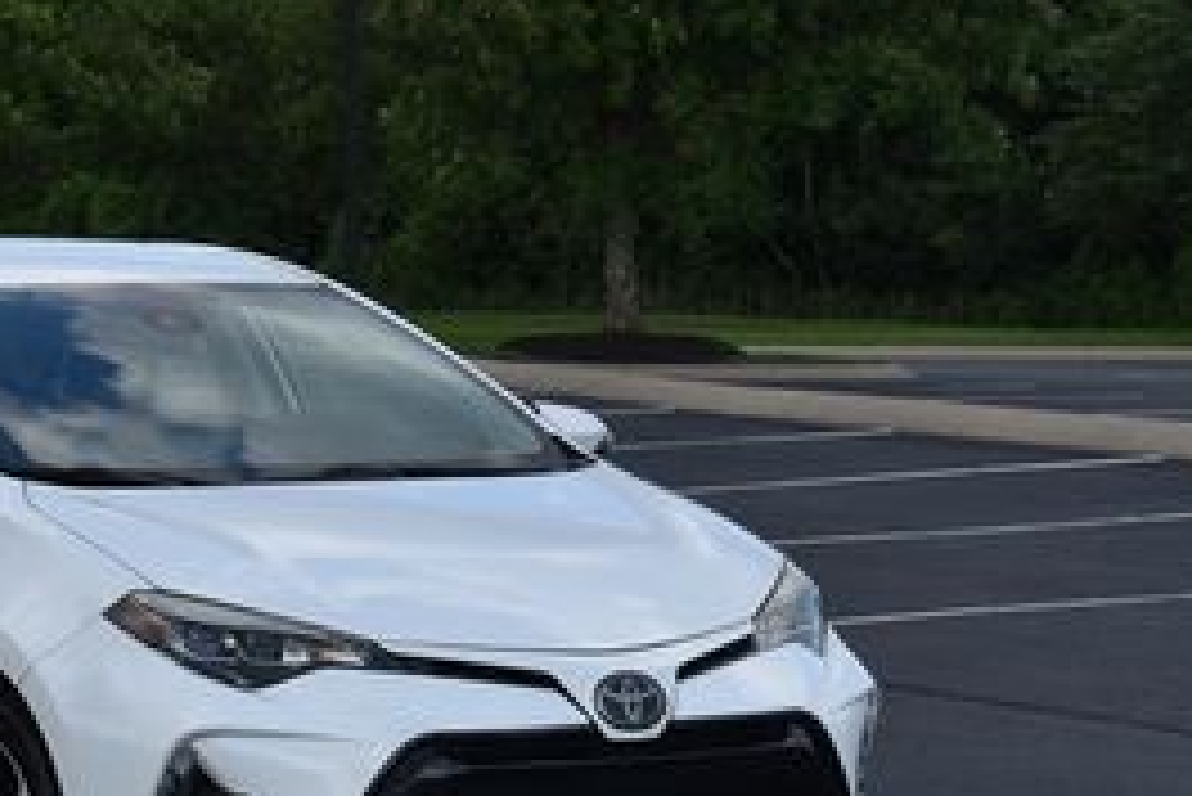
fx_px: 4804
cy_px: 402
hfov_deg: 14.1
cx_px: 315
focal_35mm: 145
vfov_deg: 9.5
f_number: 8
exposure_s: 1/250
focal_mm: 40
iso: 140
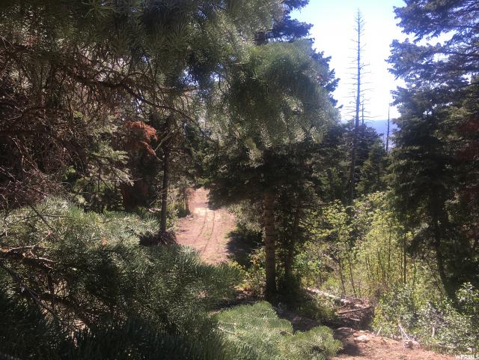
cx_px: 240
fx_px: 401
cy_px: 180
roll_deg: +1.0
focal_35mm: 29
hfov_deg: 61.7
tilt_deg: -8.7
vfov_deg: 48.2
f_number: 2.2
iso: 25
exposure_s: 1/499
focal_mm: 4.15
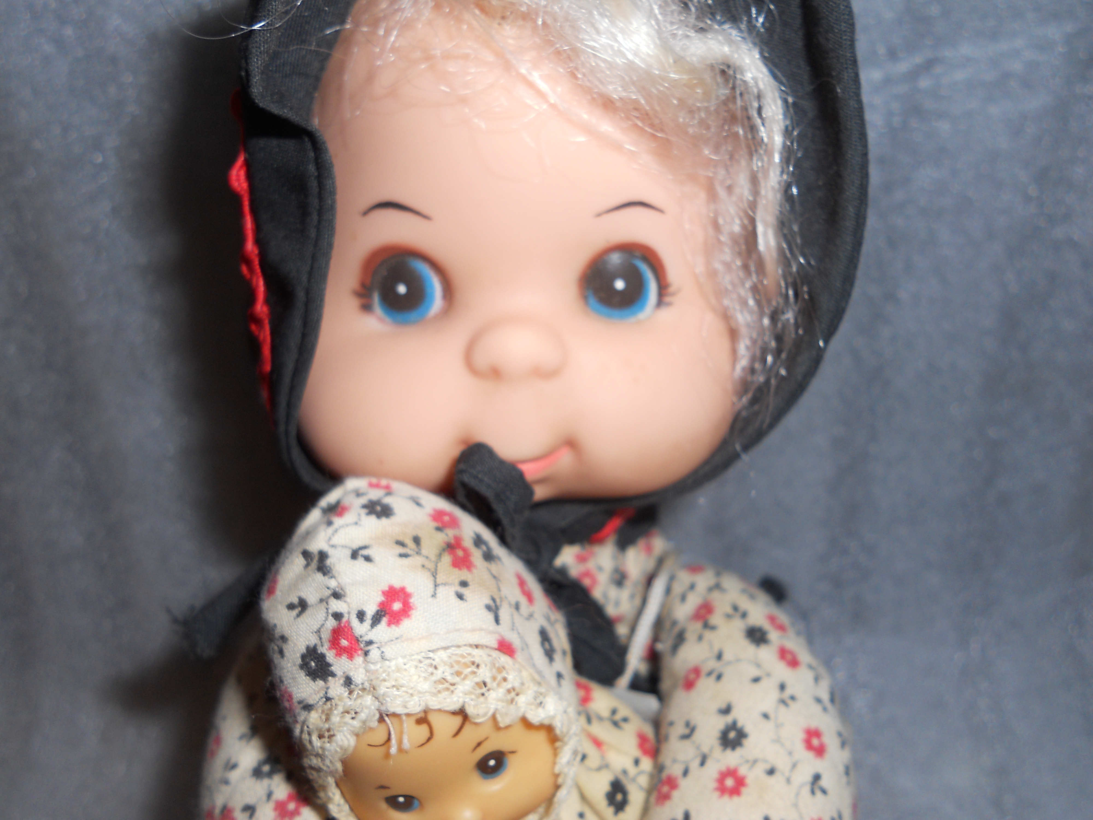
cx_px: 546
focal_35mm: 32
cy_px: 410
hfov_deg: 56.8
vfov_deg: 44.2
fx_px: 1010
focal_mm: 5.8
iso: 80
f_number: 8.8
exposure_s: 1/25
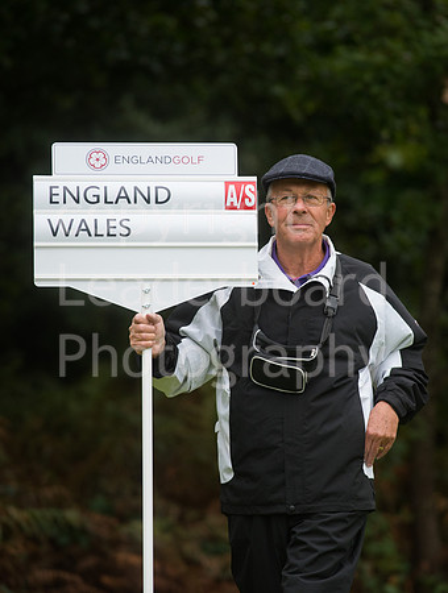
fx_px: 7417
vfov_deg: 4.6
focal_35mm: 432
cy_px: 296
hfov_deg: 3.5
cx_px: 267
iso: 800
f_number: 4
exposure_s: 1/1000
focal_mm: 300
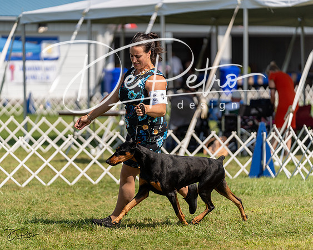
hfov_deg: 11.0
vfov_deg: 8.8
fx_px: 1627
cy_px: 125
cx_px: 156
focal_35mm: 176
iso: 200
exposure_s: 1/3200
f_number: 2.8
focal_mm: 156
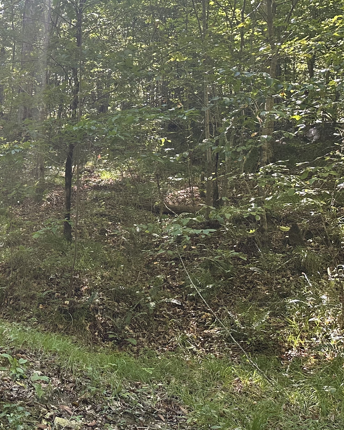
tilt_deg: +7.8
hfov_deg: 26.7
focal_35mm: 50
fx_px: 636
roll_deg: -3.8
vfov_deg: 37.3
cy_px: 183
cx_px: -72
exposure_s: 1/121
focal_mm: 6.86
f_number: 1.78
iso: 125
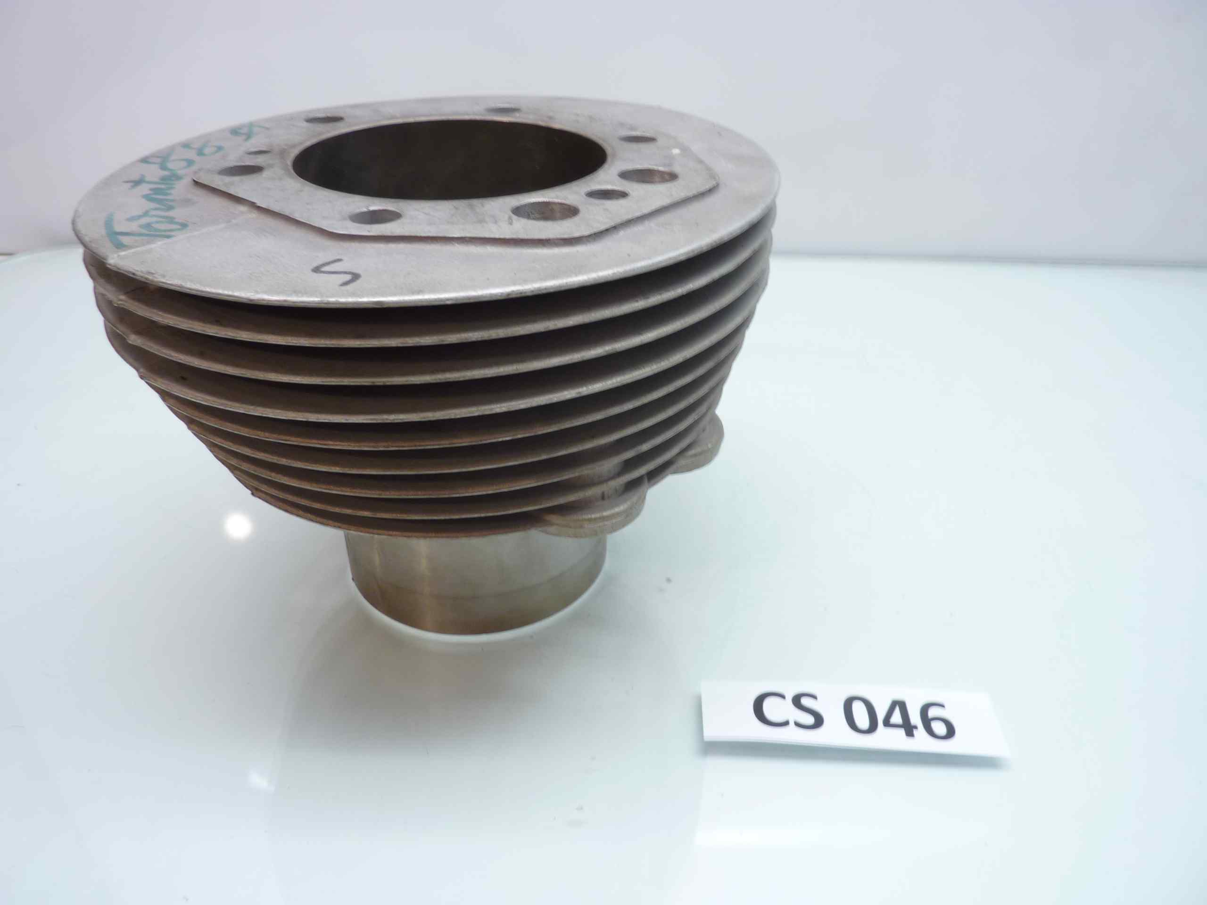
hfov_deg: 69.4
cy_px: 452
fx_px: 872
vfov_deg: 54.9
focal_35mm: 25
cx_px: 604
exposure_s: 1/10
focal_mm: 4.1
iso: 80
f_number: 3.3
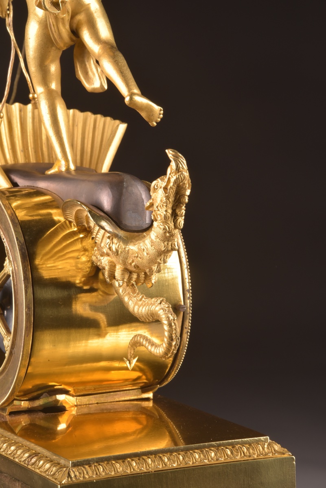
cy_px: 244
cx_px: 163
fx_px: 2443
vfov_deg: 11.4
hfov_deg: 7.6
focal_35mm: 180
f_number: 22
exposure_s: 1/125
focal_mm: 180
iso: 400
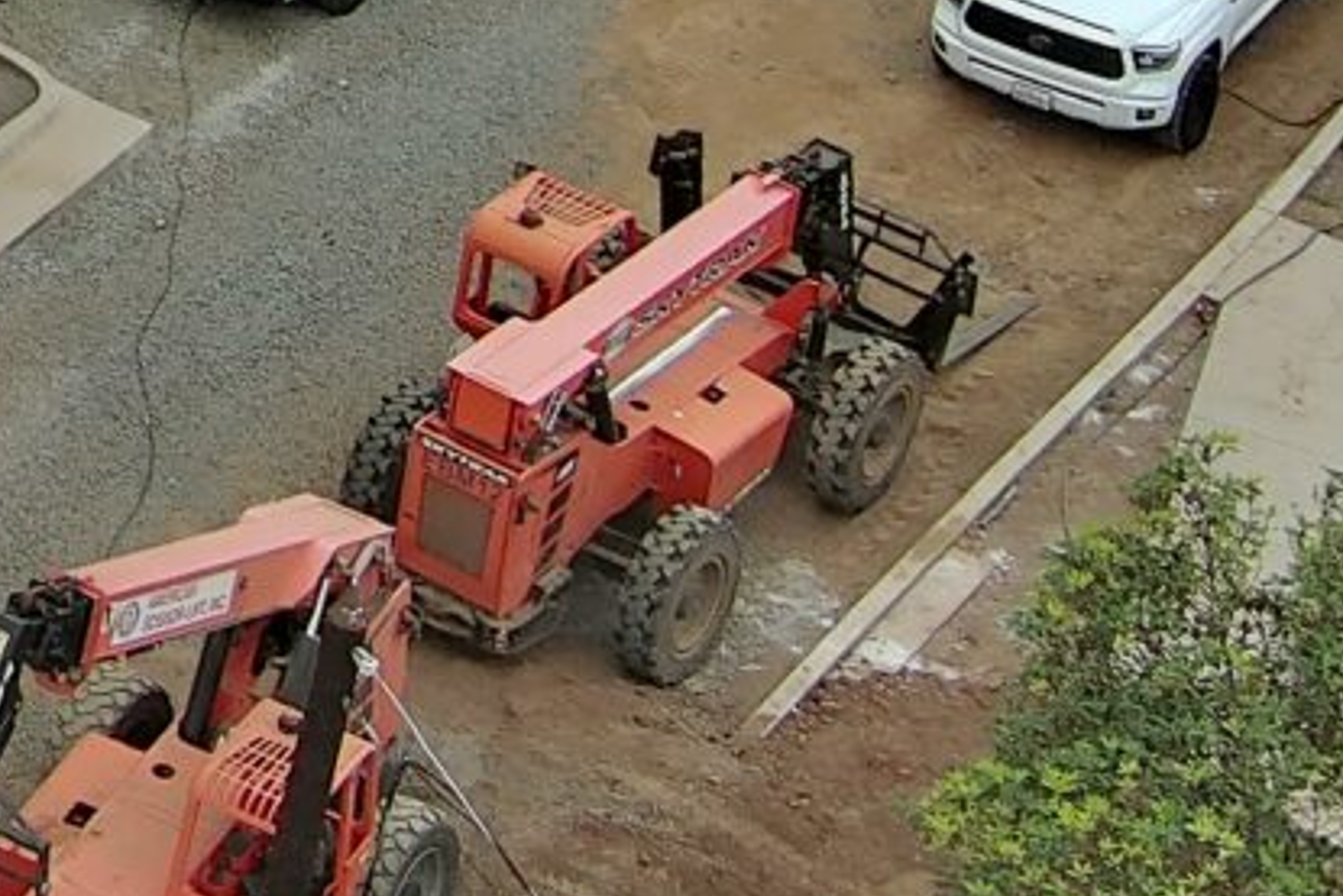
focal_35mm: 179
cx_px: -1906
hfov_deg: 10.0
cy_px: -1428
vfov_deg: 7.1
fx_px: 6680
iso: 100
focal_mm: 10.57
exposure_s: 1/891
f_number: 2.8
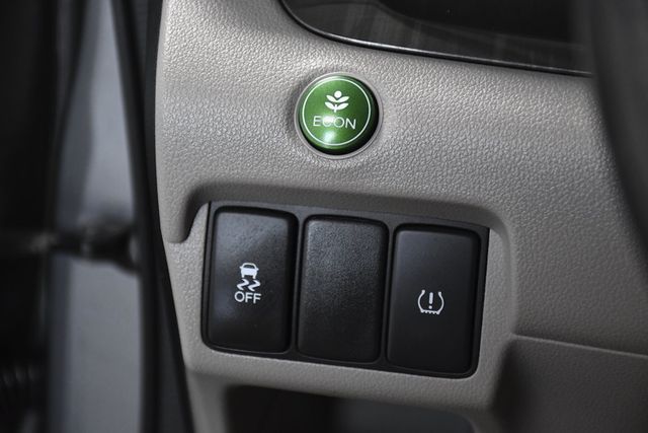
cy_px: 216
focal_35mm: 112
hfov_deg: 18.3
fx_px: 2016
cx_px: 324
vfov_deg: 12.2
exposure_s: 1/250
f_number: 5
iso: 2500
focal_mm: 75
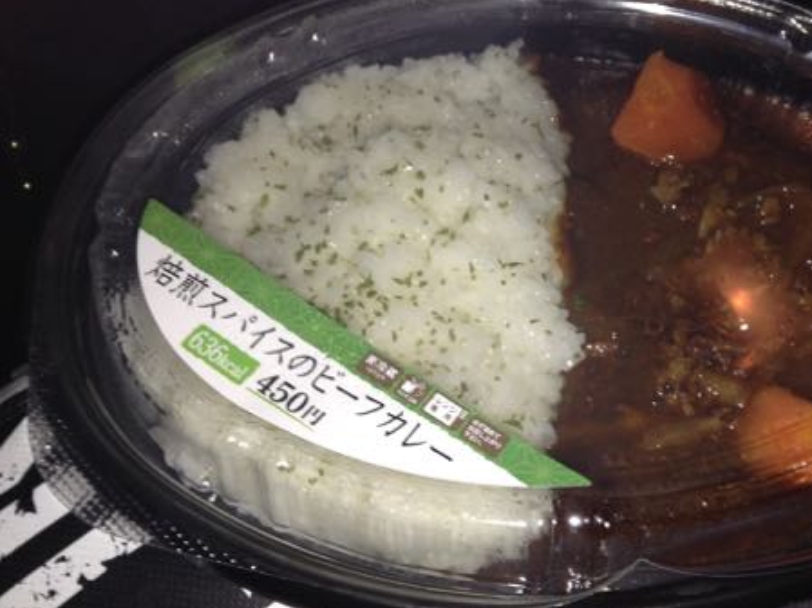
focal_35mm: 47
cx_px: 521
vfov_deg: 30.8
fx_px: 1102
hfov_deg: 40.1
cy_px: 286
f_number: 2.4
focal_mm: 3.3
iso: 32
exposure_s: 1/35
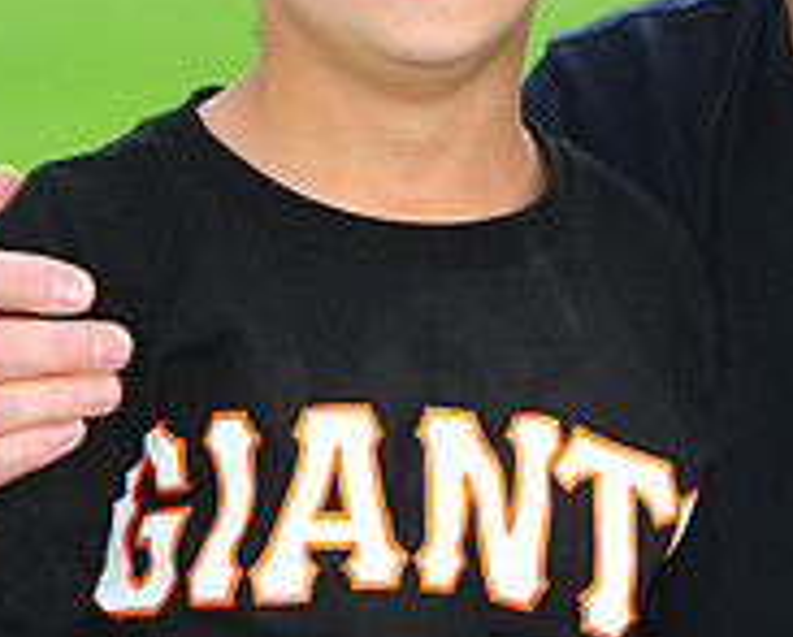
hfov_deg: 3.9
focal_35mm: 490
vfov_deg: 3.2
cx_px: 568
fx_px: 11519
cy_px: -182
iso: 400
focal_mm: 165
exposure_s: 1/1250
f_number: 4
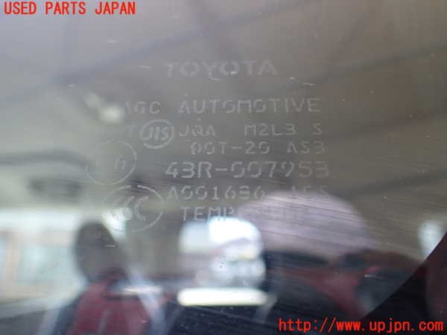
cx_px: 224
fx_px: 387
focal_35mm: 30
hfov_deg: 60.0
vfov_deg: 46.8
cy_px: 168
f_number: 2.3
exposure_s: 1/125
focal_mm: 5.4
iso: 320
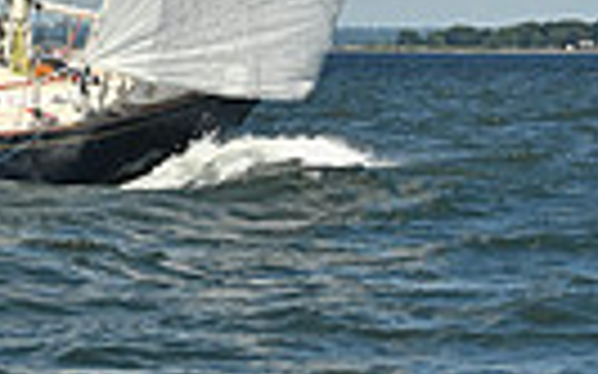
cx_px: 74
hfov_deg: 6.7
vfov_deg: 4.0
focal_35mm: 312
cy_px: -811
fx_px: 5083
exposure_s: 1/1250
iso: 250
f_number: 9
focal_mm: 70
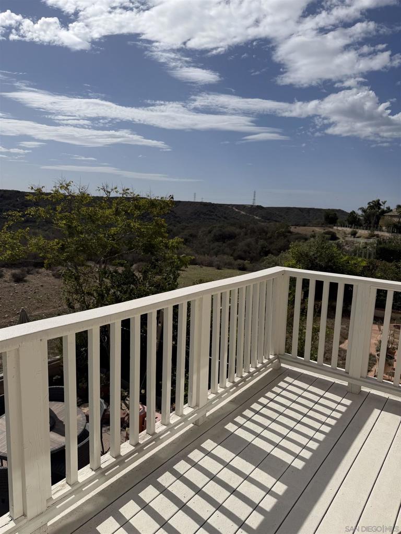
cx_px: 200
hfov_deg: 56.8
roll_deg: -2.5
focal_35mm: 24
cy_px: 267
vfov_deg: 71.6
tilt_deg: -8.7
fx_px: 371
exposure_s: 1/14286
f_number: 1.78
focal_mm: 6.76
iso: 80
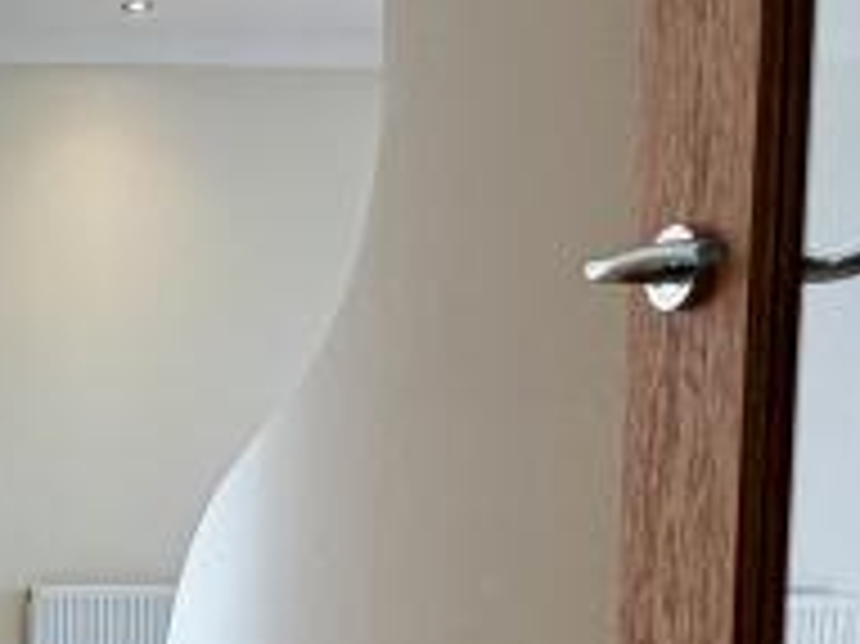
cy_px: 712
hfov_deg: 21.8
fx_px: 1862
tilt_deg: -5.0
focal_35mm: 75
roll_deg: +0.4
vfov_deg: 18.8
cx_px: -419
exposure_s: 1/100
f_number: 2.2
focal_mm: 2.22
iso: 80
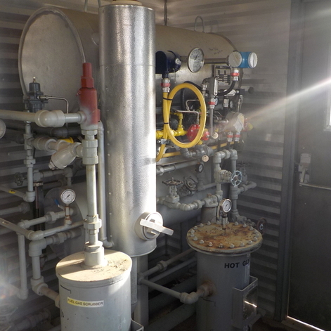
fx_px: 389
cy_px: 165
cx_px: 197
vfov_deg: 46.0
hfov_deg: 45.8
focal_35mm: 36
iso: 125
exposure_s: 1/125
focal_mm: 4.1
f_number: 3.3
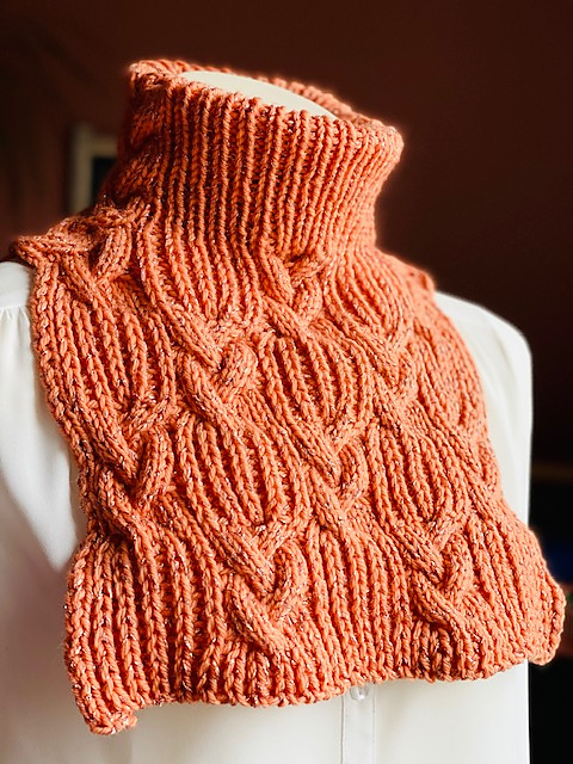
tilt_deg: -3.9
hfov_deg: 28.0
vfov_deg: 36.8
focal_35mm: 52
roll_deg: -3.3
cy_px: 382
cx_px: 286
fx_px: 1148
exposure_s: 1/122
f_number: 2
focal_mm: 6
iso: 125
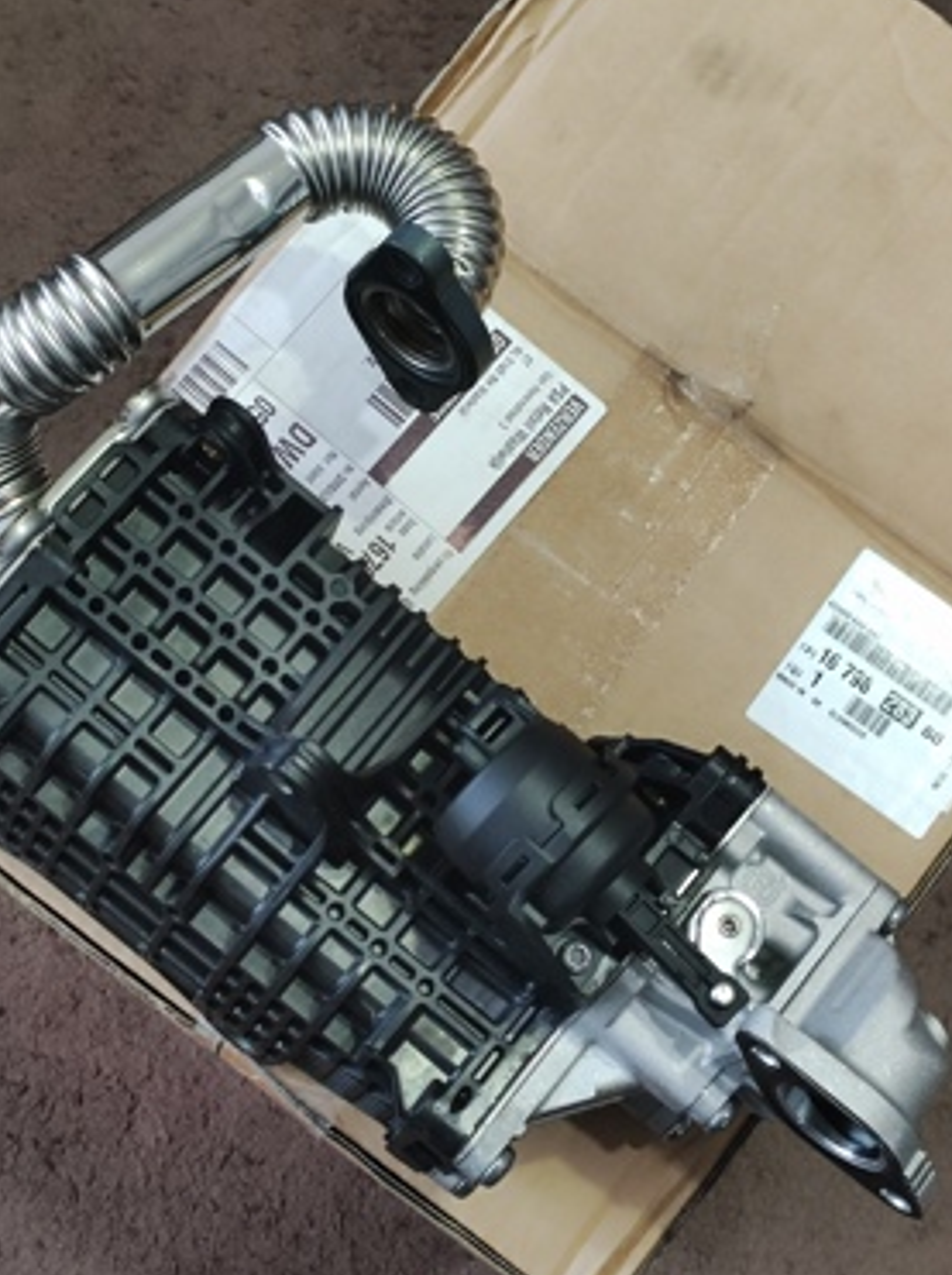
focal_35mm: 22
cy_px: 670
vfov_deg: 76.4
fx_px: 809
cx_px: 483
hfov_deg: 60.9
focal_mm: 4.74
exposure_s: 1/50
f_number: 1.79
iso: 968
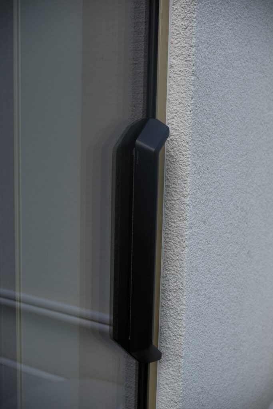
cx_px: 136
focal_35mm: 41
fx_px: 466
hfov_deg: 32.6
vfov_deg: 47.4
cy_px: 204
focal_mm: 27
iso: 160
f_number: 5.6
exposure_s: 1/250
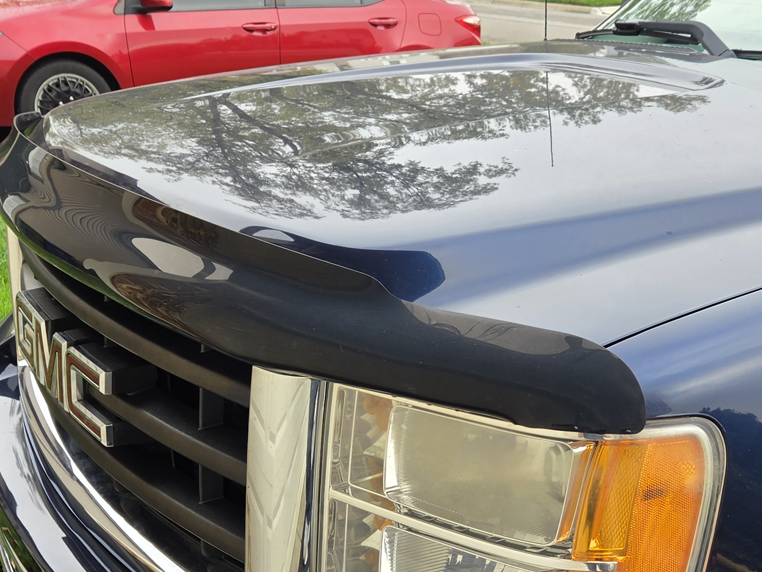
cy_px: 456
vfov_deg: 26.5
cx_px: 556
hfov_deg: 34.9
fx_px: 1189
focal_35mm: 54
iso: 64
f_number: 1.8
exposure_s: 1/359
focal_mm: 5.4
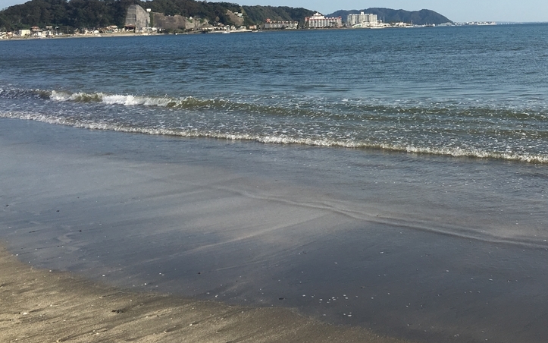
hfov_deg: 38.5
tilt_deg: +0.6
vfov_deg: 24.4
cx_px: 415
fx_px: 762
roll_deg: +0.7
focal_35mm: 51
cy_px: 17
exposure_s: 1/1876
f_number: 2.2
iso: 25
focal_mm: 4.15
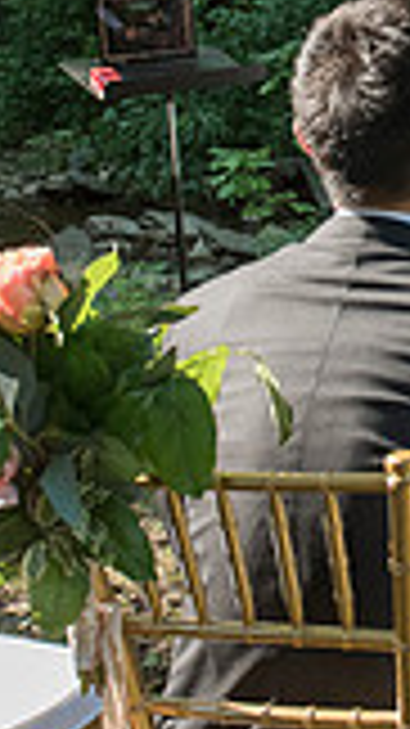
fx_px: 1741
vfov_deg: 23.2
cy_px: 115
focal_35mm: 90
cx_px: 496
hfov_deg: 13.1
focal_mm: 24
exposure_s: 1/1000
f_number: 4
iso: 1000
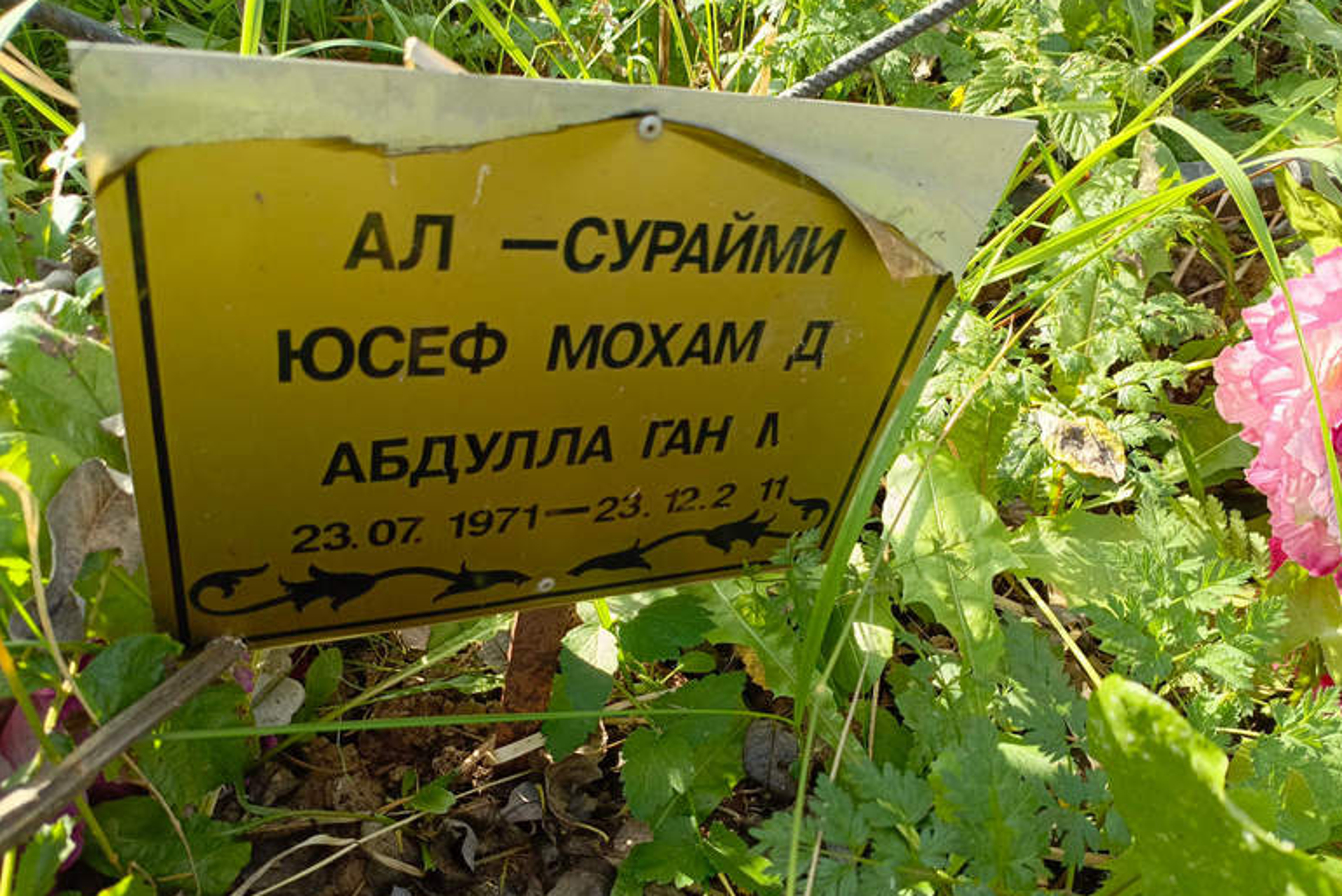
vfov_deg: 47.9
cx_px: 695
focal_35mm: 27
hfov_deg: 67.3
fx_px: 1007
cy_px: 504
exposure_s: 1/120
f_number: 1.69
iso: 112
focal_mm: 4.76
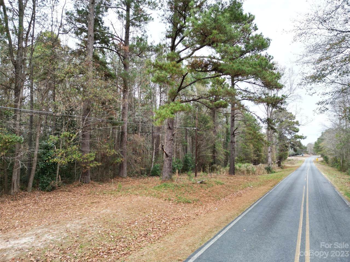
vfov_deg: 56.8
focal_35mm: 24
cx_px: 175
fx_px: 243
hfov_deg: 71.6
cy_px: 131
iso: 140
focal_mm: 6.72
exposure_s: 1/640
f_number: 1.7
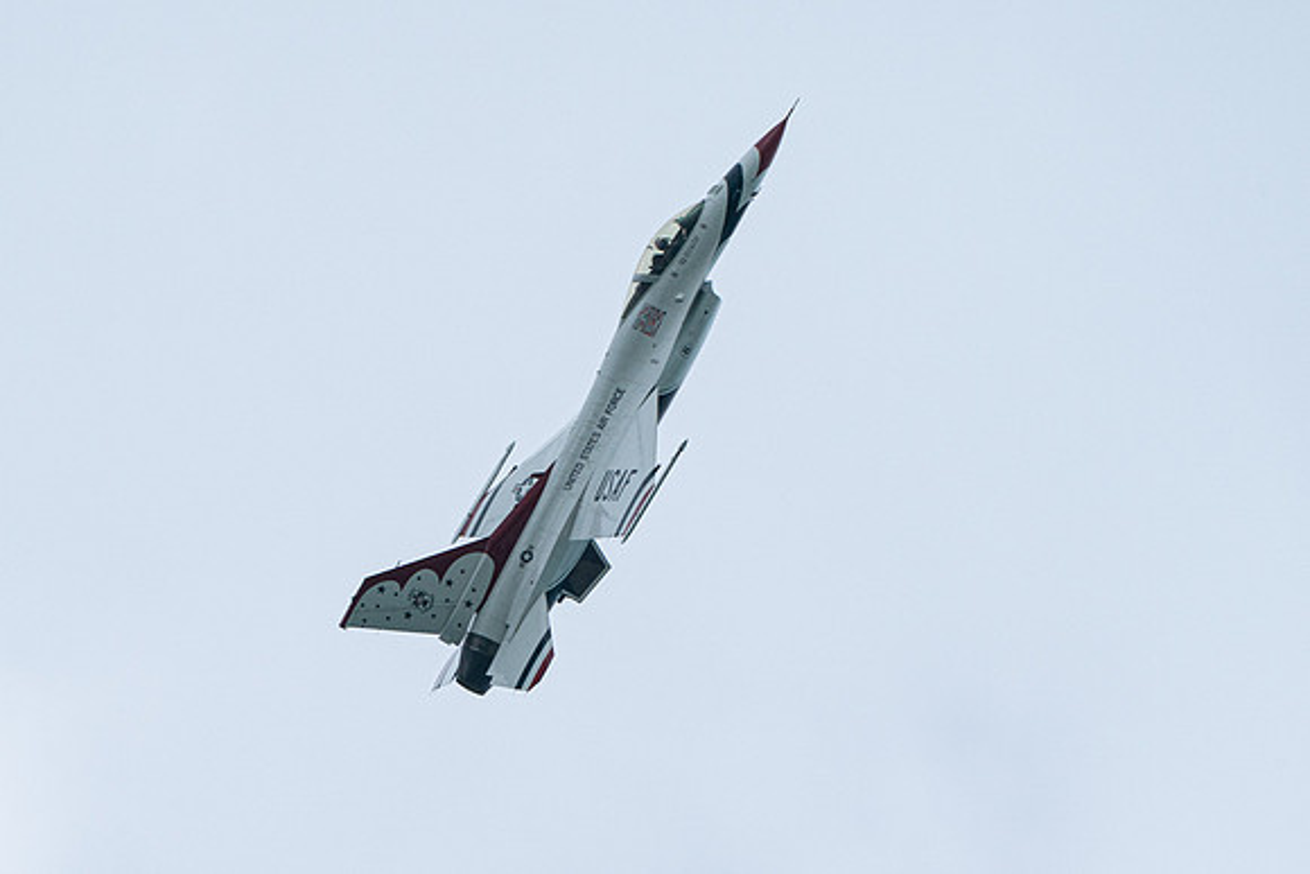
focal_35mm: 671
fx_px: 24416
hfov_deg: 3.1
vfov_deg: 2.1
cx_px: 468
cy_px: 733
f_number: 14
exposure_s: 1/1250
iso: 640
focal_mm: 400
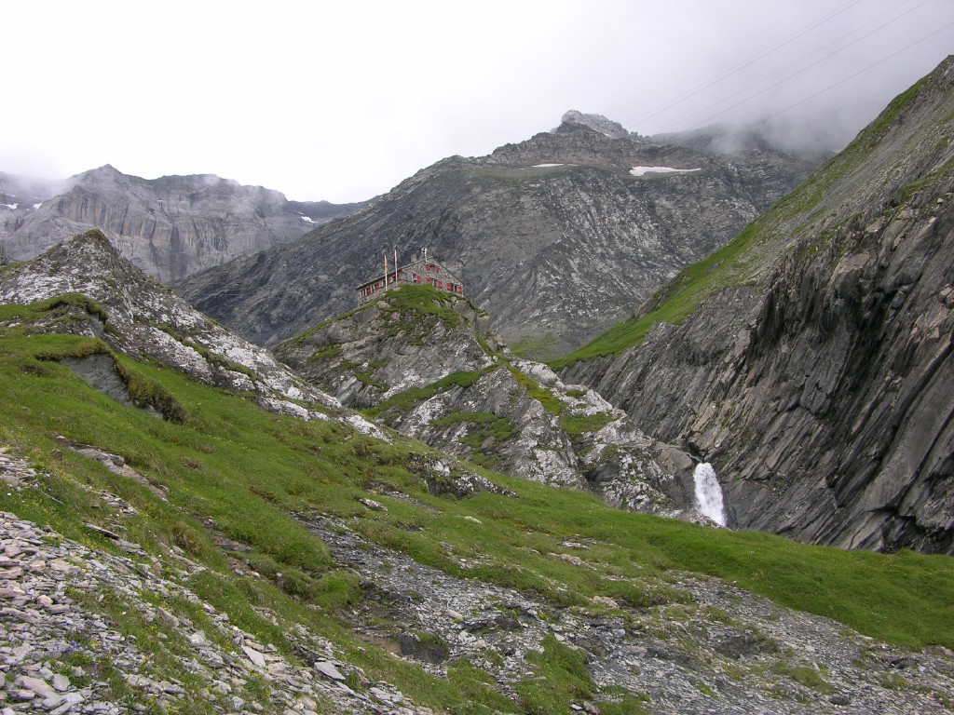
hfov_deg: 52.6
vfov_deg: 40.7
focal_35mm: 35
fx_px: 965
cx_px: 477
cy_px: 358
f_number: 4
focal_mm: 8.9
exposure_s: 1/92.5
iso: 50
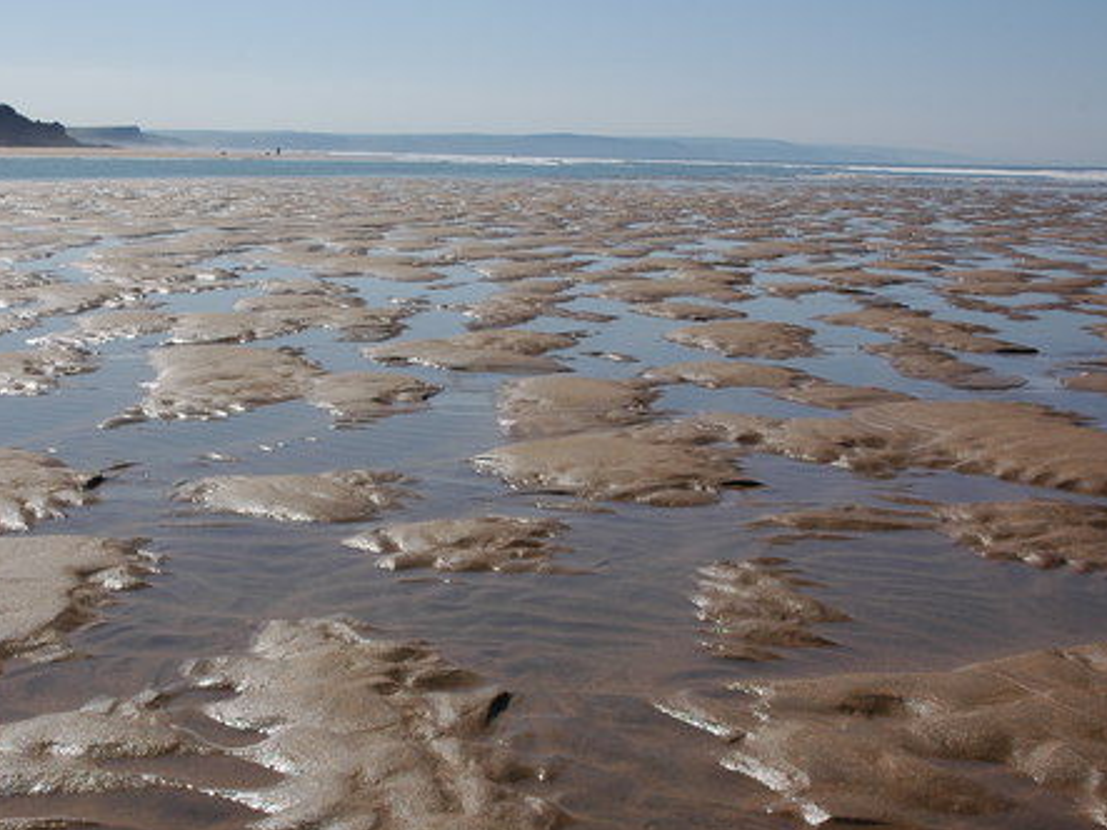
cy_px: 410
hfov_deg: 37.6
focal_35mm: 50
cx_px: 332
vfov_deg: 29.1
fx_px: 1599
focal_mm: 24
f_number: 11
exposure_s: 1/500
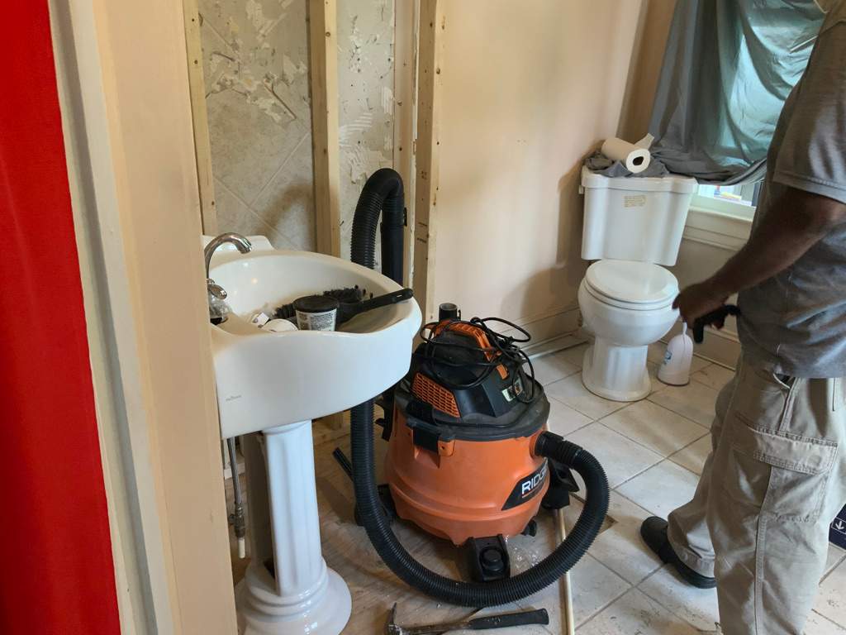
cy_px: 318
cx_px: 423
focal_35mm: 29
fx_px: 709
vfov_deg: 48.2
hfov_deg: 61.7
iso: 160
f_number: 1.8
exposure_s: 1/60
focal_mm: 3
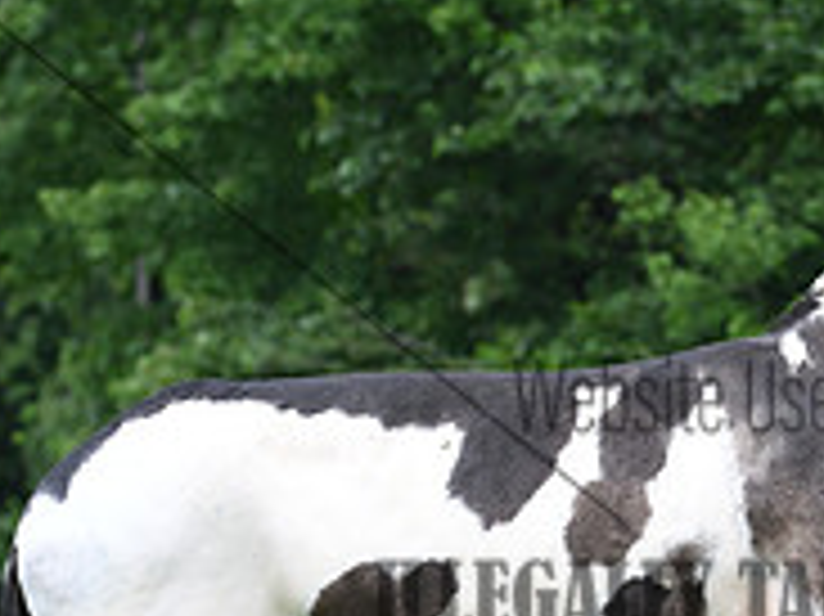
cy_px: 632
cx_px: 765
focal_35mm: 311
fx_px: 7398
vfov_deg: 4.8
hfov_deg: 6.4
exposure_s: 1/487
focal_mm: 102
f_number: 5
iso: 200
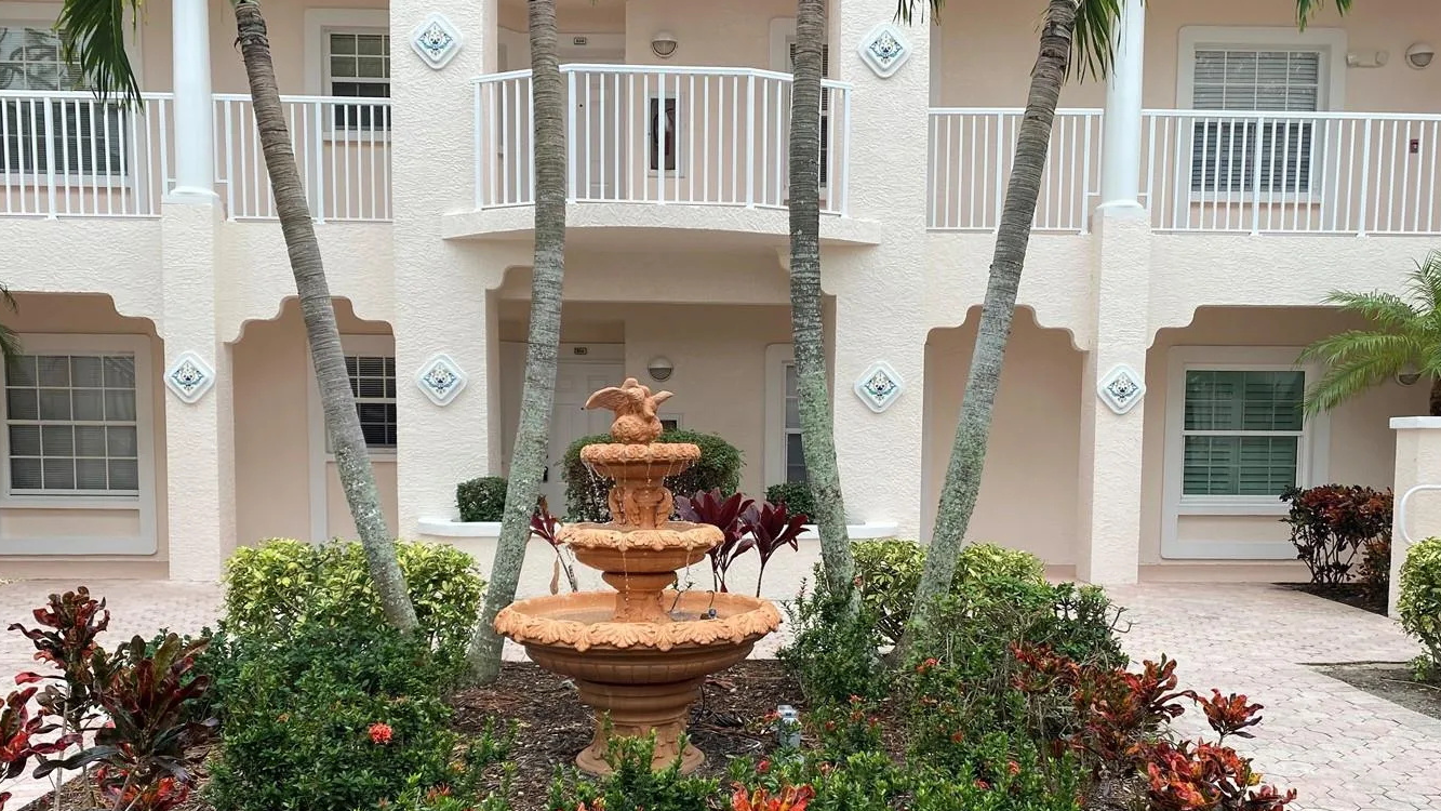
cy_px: 562
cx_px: 738
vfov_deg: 34.2
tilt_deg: -3.8
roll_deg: -0.8
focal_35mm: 34
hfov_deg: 58.0
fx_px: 1299
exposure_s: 1/481
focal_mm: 4.25
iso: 32
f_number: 1.8
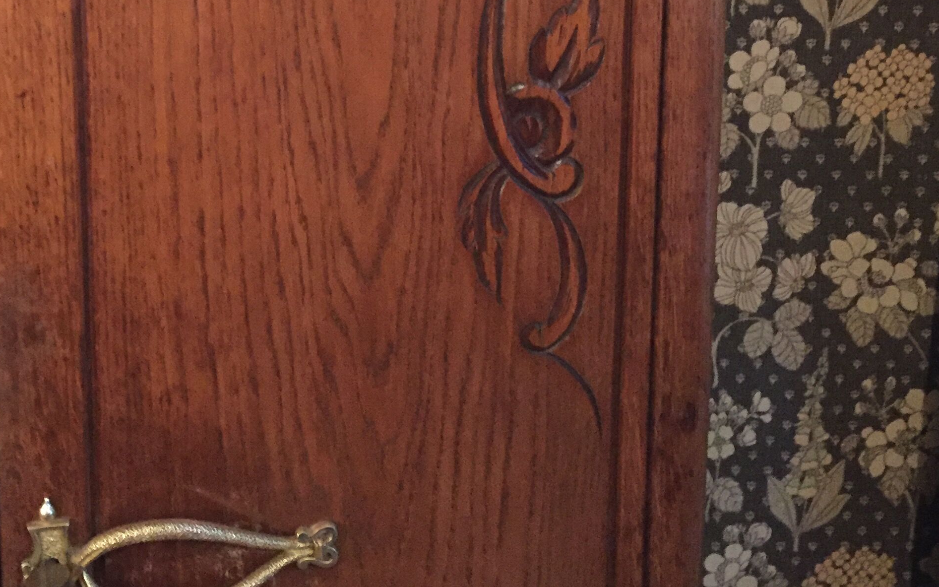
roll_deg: -0.3
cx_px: 356
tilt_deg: -7.7
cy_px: 16
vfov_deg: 23.5
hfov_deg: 38.0
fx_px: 1356
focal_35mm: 53
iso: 500
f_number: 2.2
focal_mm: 4.15
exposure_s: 1/17
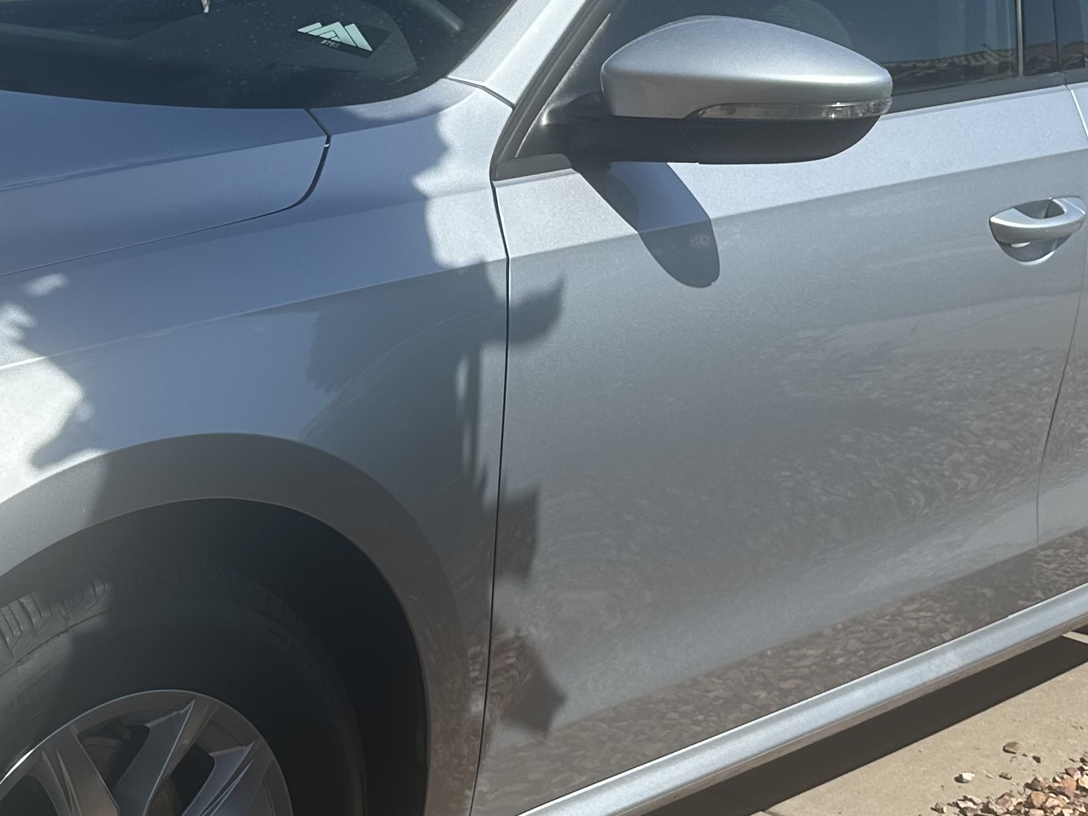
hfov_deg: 28.5
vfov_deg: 22.3
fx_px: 2075
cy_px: 370
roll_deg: +0.9
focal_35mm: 66
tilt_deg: -17.6
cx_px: 154
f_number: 1.78
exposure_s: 1/6211
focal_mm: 6.86
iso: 80
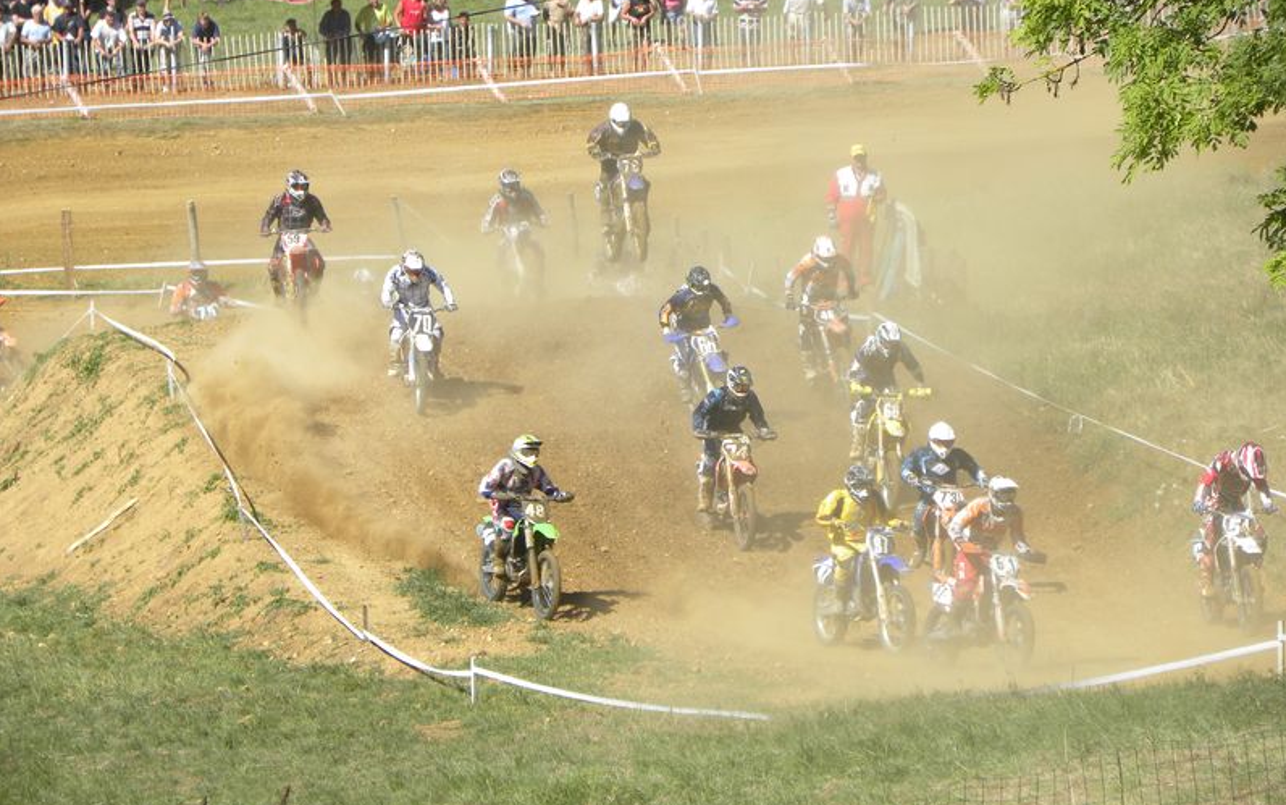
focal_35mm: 310
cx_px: 643
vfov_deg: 4.2
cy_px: 381
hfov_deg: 6.8
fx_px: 10868
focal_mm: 51.8
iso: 64
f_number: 5.6
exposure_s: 1/270
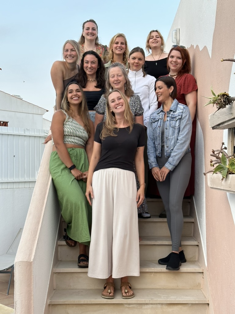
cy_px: 157
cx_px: 118
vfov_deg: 39.7
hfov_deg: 30.3
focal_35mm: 48
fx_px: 434
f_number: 1.78
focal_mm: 6.86
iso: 64
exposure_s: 1/138
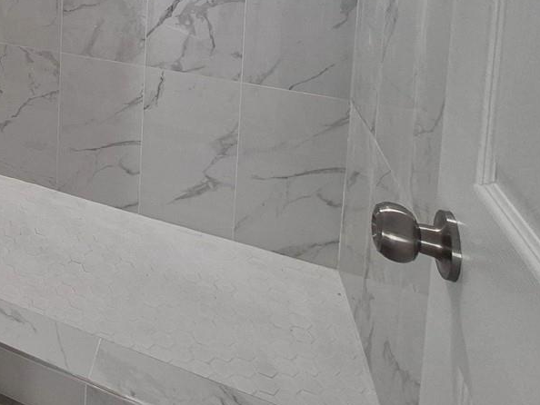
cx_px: -53
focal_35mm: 35
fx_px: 546
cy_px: -106
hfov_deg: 41.8
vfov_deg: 32.1
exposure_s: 1/60
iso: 125
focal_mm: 1.74
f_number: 2.2
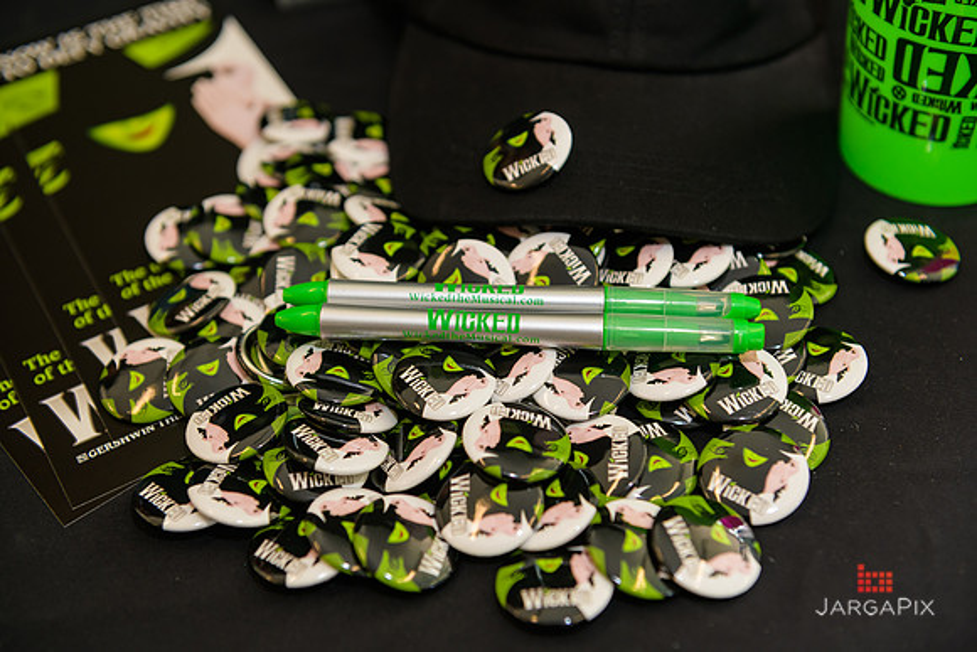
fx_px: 1303
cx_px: 488
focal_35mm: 48
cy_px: 326
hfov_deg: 41.1
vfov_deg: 28.1
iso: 400
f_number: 3.2
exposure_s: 1/125
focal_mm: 48
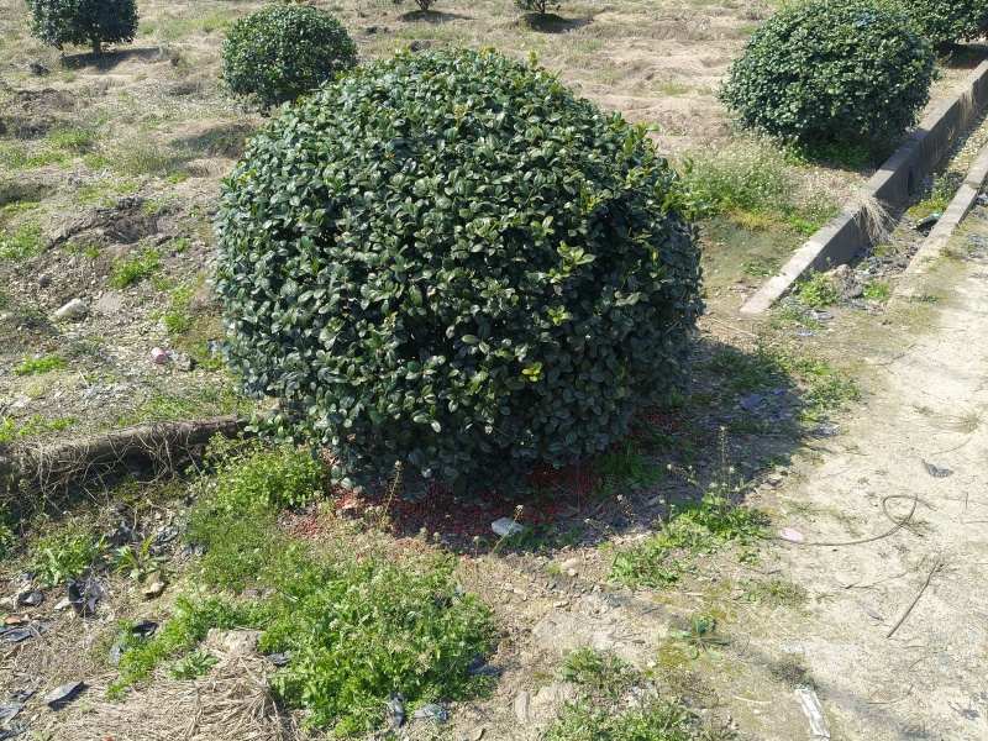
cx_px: 494
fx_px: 742
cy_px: 370
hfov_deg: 67.3
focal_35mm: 26
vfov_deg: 53.1
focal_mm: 4.84
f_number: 1.8
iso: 80
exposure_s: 1/1664
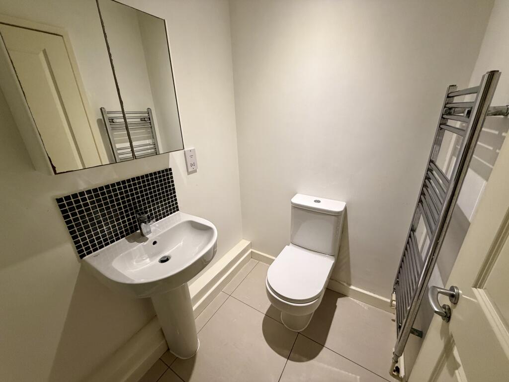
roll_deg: +2.1
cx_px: 254
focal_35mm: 14
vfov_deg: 85.7
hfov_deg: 102.1
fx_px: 206
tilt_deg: -21.1
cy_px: 191
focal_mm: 2.22
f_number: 2.2
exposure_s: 1/50
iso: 250
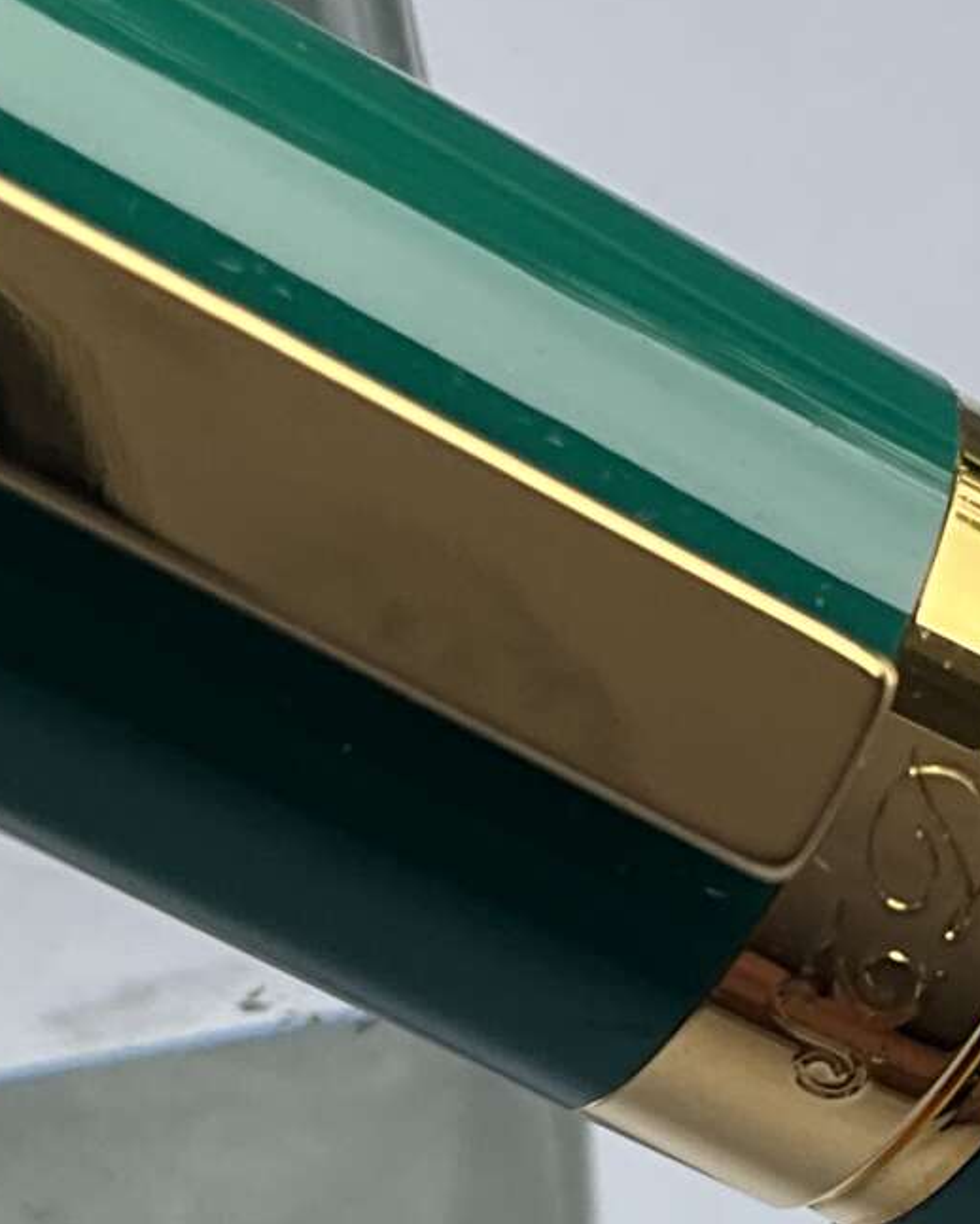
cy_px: 804
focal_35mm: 112
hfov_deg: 13.6
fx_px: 4059
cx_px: 1003
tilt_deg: -61.7
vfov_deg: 17.1
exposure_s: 1/122
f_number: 1.8
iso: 20
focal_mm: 3
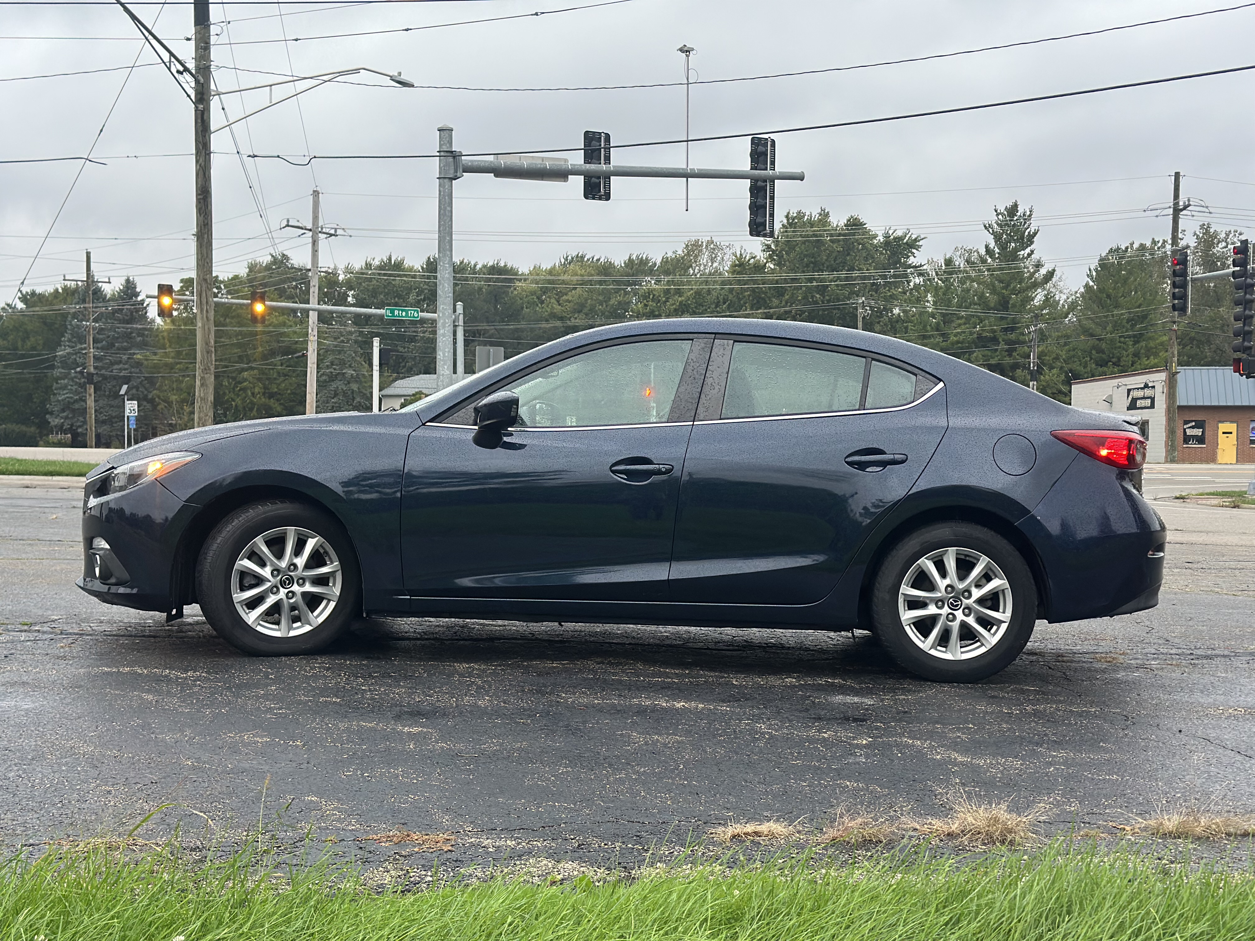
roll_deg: -1.5
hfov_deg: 39.7
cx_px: 628
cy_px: 470
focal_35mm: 48
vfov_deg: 30.3
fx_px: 1740
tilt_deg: -0.7
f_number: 1.78
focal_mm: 6.86
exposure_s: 1/60
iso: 320
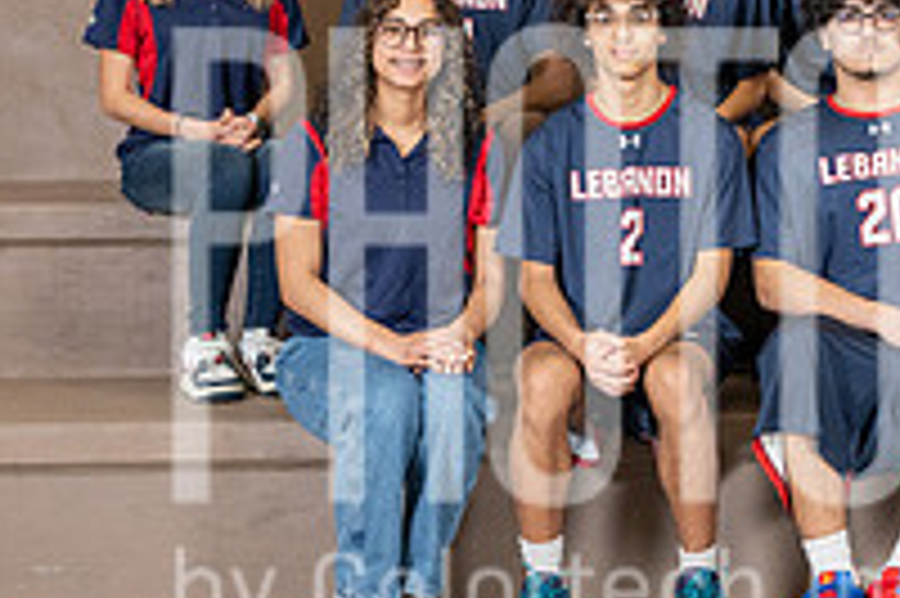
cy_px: 50
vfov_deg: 14.1
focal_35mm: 96
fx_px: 2398
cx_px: 1079
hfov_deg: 20.0
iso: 1250
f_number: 5.6
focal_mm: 30
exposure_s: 1/200
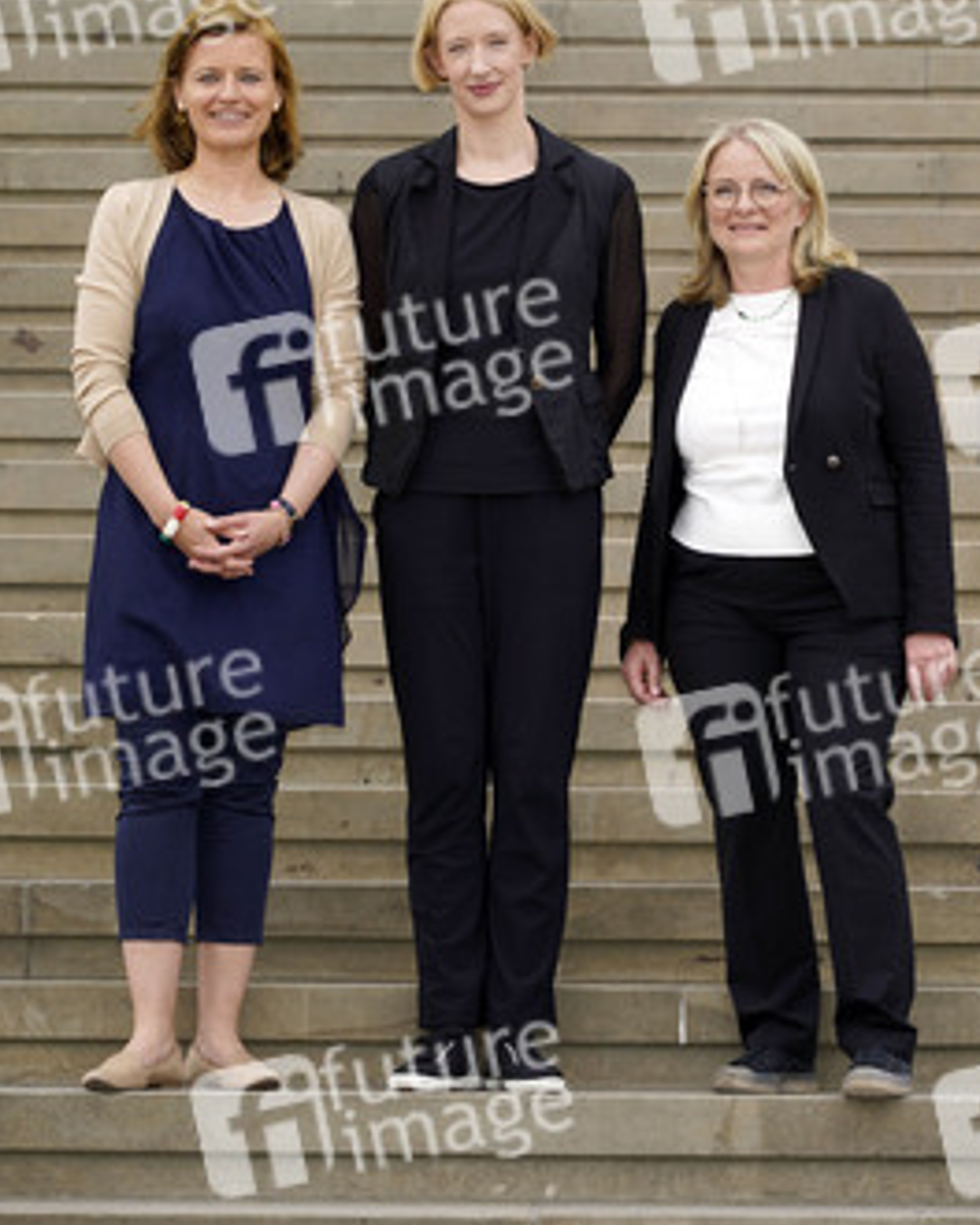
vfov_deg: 13.8
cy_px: 553
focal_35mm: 140
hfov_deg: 11.0
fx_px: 5076
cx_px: 490
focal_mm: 123
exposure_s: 1/200
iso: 100
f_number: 5.6
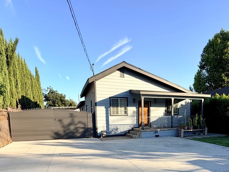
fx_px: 152
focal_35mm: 23
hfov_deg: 73.4
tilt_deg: -8.0
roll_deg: +0.7
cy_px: 132
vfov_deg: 55.6
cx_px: 133
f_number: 2.2
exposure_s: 1/619
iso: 40
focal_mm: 2.22
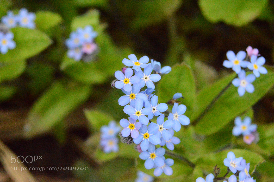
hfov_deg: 24.6
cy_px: 91
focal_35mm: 82
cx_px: 137
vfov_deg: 16.5
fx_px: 627
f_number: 8
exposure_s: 1/4000
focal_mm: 55
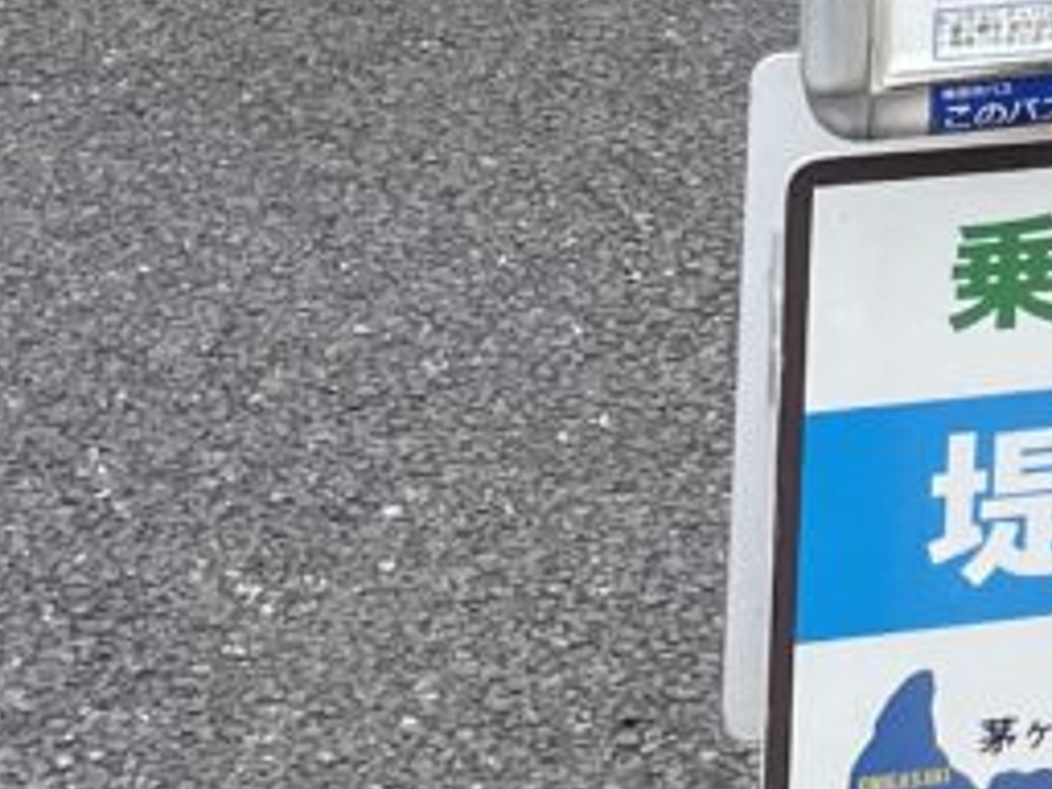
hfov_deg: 14.1
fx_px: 3951
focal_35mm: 130
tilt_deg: -8.9
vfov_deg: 10.1
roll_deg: -1.7
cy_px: -1048
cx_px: 1640
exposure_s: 1/1147
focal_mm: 4.2
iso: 50
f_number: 1.6
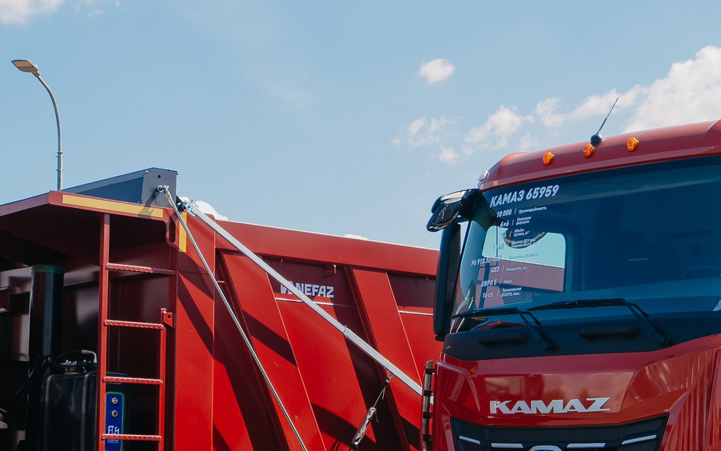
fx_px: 1592
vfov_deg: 16.0
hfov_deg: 25.4
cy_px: 390
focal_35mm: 81
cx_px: 468
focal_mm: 28
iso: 160
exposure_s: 1/250
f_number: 7.1
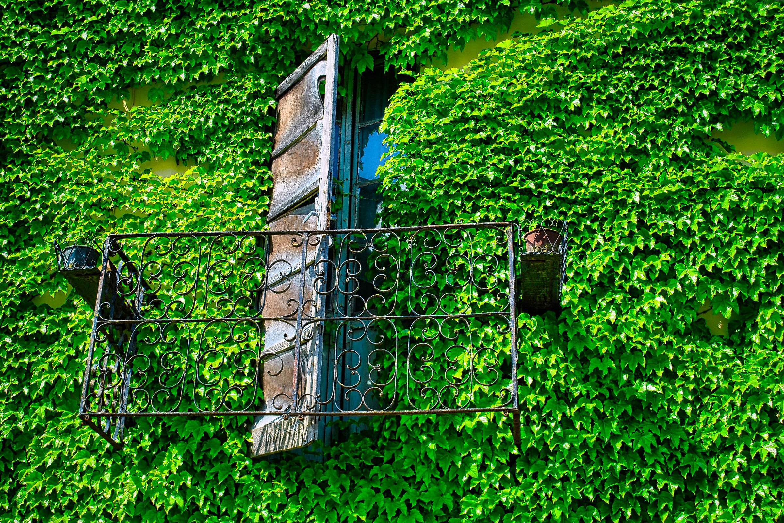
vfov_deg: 28.1
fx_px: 1045
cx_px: 392
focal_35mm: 48
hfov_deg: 41.1
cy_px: 262
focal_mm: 32
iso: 100
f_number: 6.3
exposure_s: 1/160
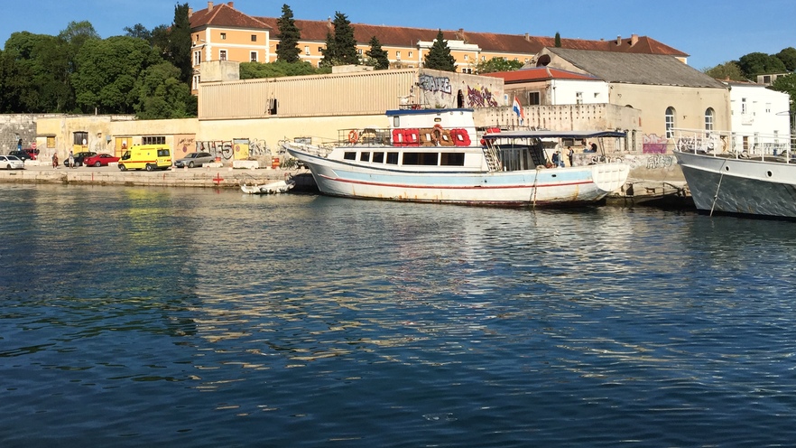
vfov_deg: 27.2
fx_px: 908
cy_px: 96
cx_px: 267
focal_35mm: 43
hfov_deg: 46.6
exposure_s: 1/3300
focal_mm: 4.15
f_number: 2.2
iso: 32
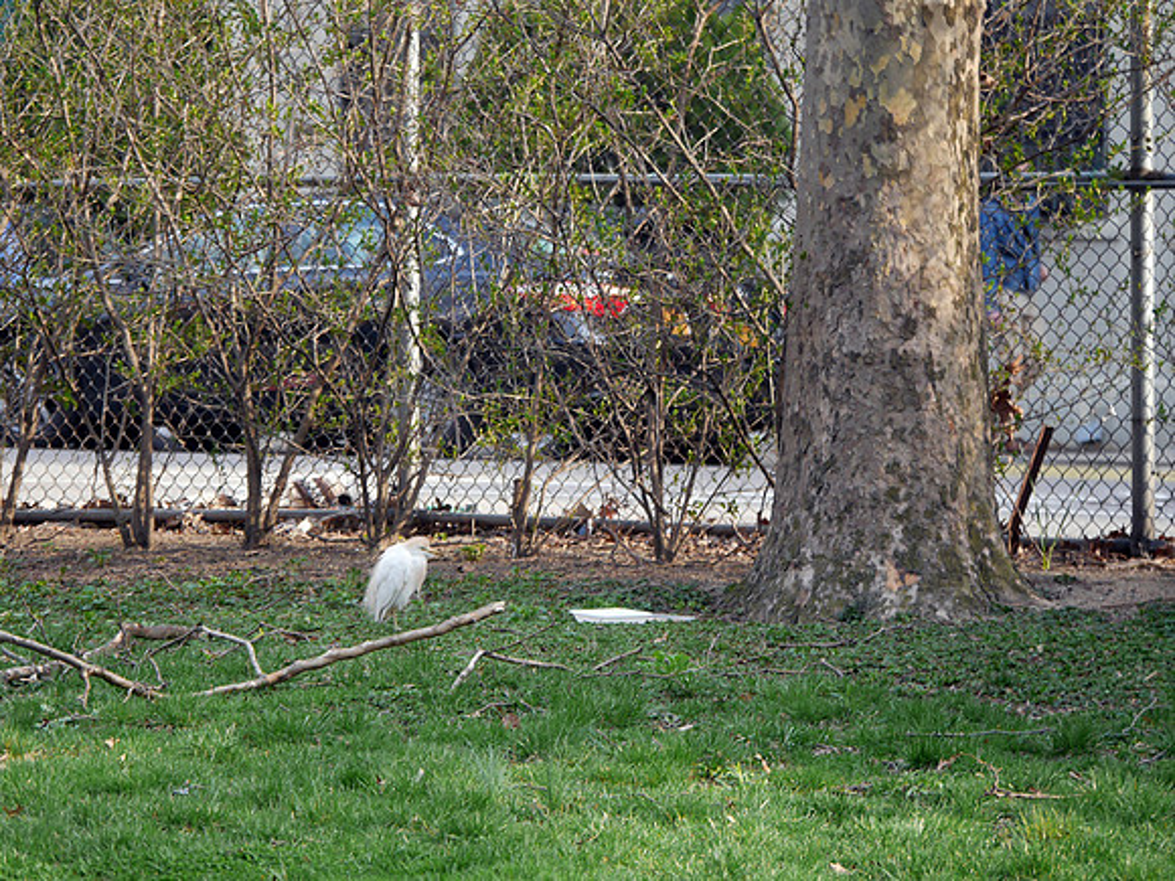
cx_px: 588
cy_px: 440
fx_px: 6789
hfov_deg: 9.9
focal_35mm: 200
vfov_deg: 7.4
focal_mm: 100
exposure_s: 1/400
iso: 500
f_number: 4
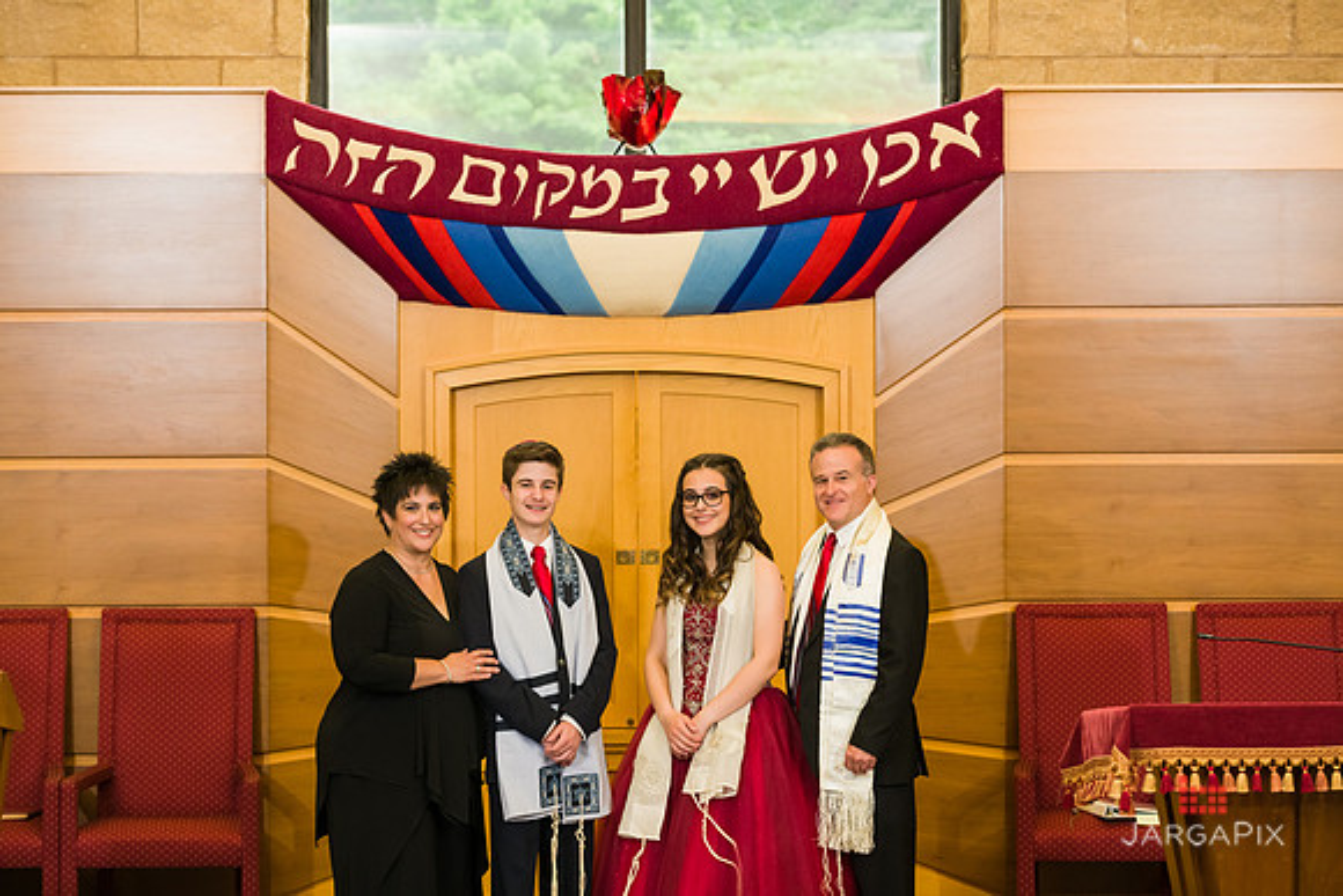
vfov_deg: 13.4
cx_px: 672
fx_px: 3806
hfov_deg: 20.0
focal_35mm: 102
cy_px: 448
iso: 1250
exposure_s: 1/200
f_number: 5.6
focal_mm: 102
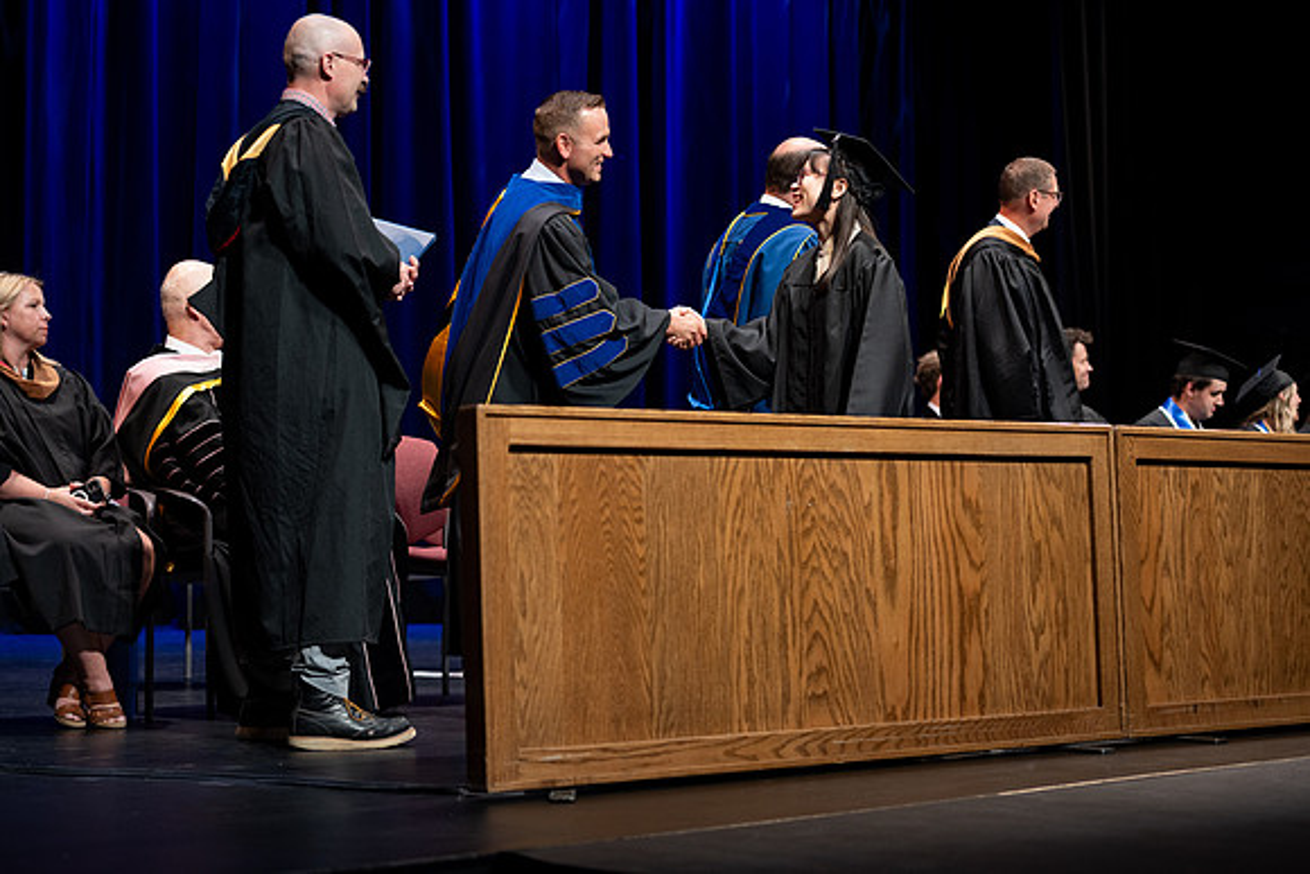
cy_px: 437
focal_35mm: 70
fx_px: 2548
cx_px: 655
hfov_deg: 28.8
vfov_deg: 19.5
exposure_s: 1/250
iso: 500
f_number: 2.8
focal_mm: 70
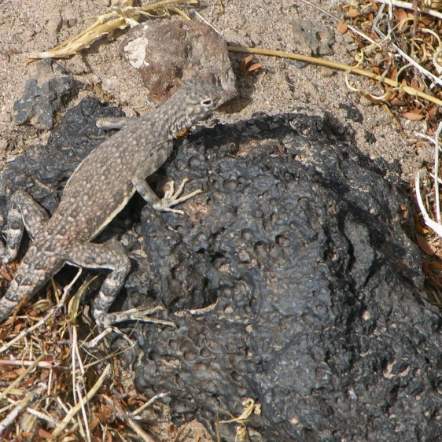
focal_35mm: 451
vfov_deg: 3.9
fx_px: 6515
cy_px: 165
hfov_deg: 3.9
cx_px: 131
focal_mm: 71.2
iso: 50
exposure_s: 1/311
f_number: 5.9
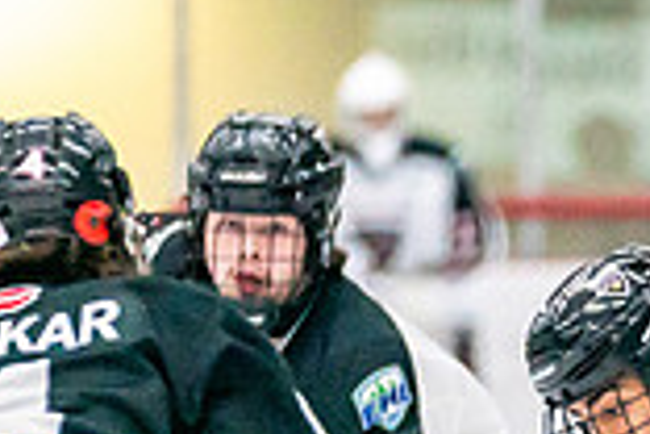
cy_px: 846
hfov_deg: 2.2
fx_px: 17079
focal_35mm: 946
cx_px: 864
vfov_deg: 1.5
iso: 3200
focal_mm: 171
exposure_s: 1/1250
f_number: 2.8
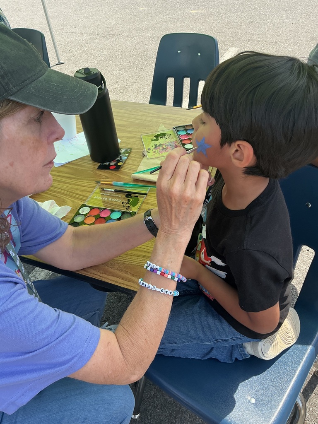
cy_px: 212
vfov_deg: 61.7
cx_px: 159
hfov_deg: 48.2
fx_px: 355
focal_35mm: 29
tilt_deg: -45.5
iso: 25
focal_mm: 3
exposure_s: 1/378
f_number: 1.8
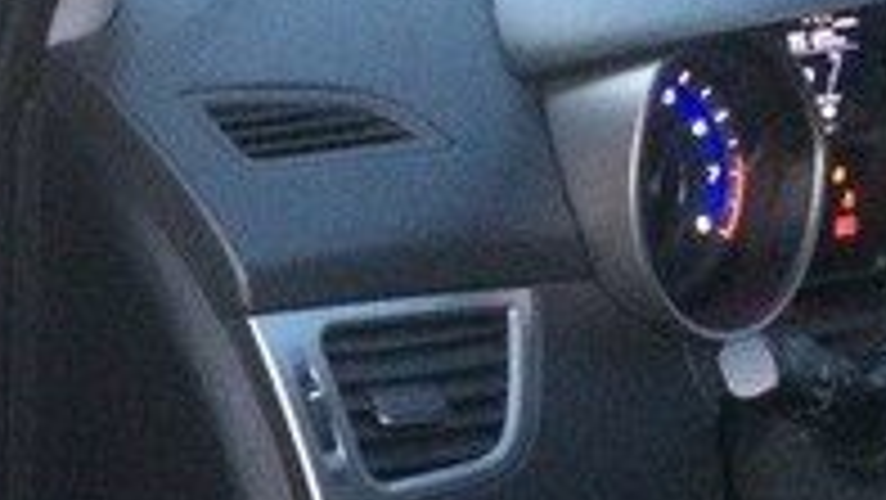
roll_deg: +0.6
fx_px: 2491
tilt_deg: -31.8
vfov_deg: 11.2
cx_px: -27
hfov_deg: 19.5
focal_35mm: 106
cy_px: 651
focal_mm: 4.15
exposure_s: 1/17
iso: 320
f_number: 2.2
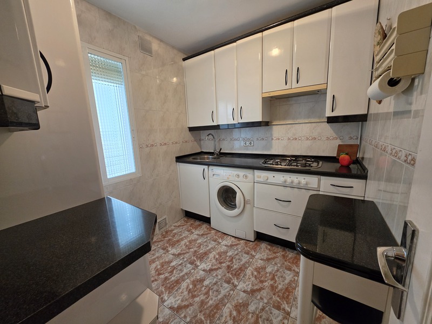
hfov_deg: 106.2
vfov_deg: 89.9
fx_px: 162
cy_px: 162
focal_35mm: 13
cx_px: 216
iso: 100
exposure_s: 1/100
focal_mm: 2.2
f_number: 1.9
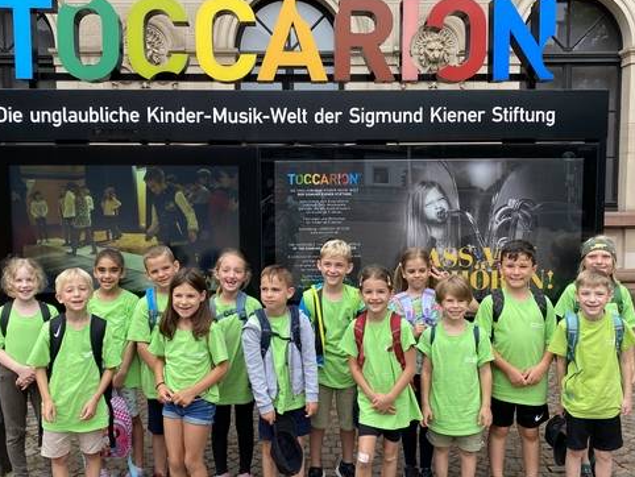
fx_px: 624
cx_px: 294
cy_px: 263
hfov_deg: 53.9
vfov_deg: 41.8
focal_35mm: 34
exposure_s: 1/432
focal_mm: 4.25
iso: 32
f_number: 1.8
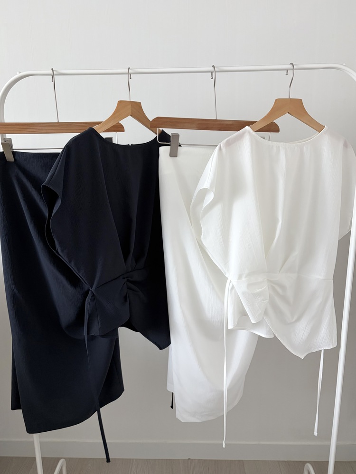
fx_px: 357
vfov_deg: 67.3
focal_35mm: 26
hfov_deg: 53.1
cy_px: 237
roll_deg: +1.5
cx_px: 178
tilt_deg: -10.3
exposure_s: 1/60
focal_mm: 5.96
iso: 200
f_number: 1.6
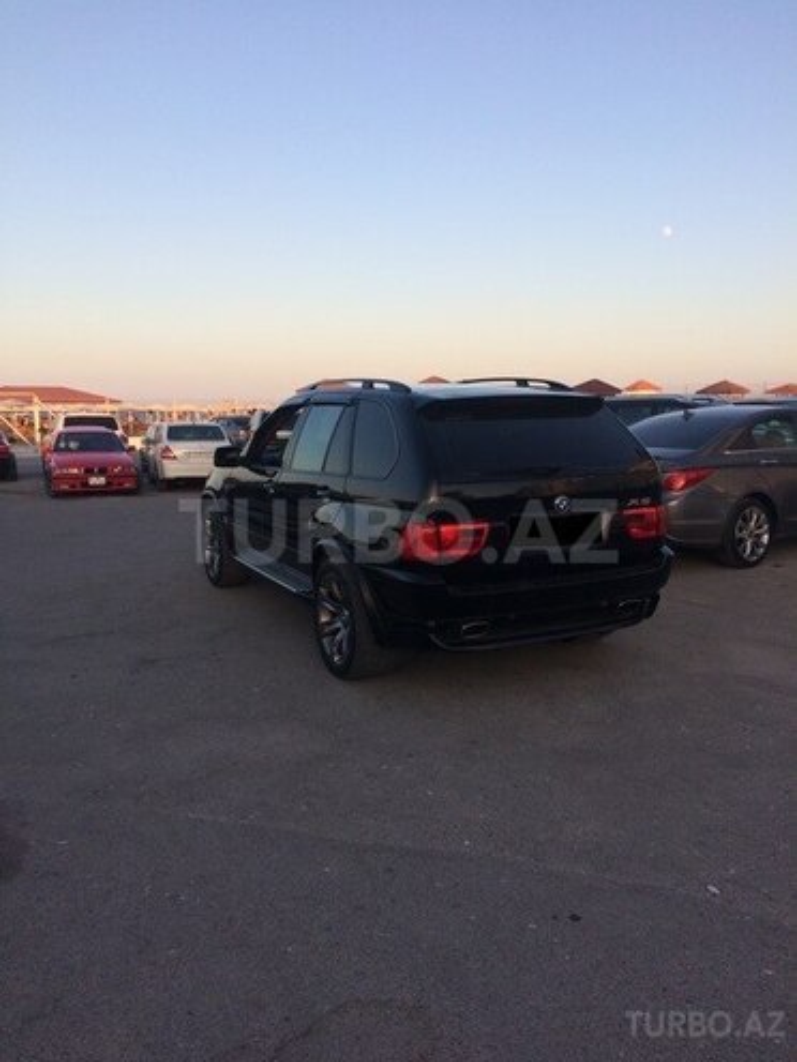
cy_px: 531
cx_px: 398
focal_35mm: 29
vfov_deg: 61.7
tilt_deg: -7.9
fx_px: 890
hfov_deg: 48.2
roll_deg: +0.3
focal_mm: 4.15
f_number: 2.2
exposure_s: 1/483
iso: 32
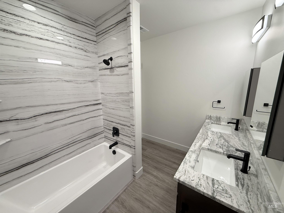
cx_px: 142
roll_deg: +0.0
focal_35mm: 14
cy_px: 106
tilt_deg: -12.7
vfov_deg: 85.7
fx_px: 115
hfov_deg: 102.1
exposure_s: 1/120
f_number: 2.2
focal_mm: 2.22
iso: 125
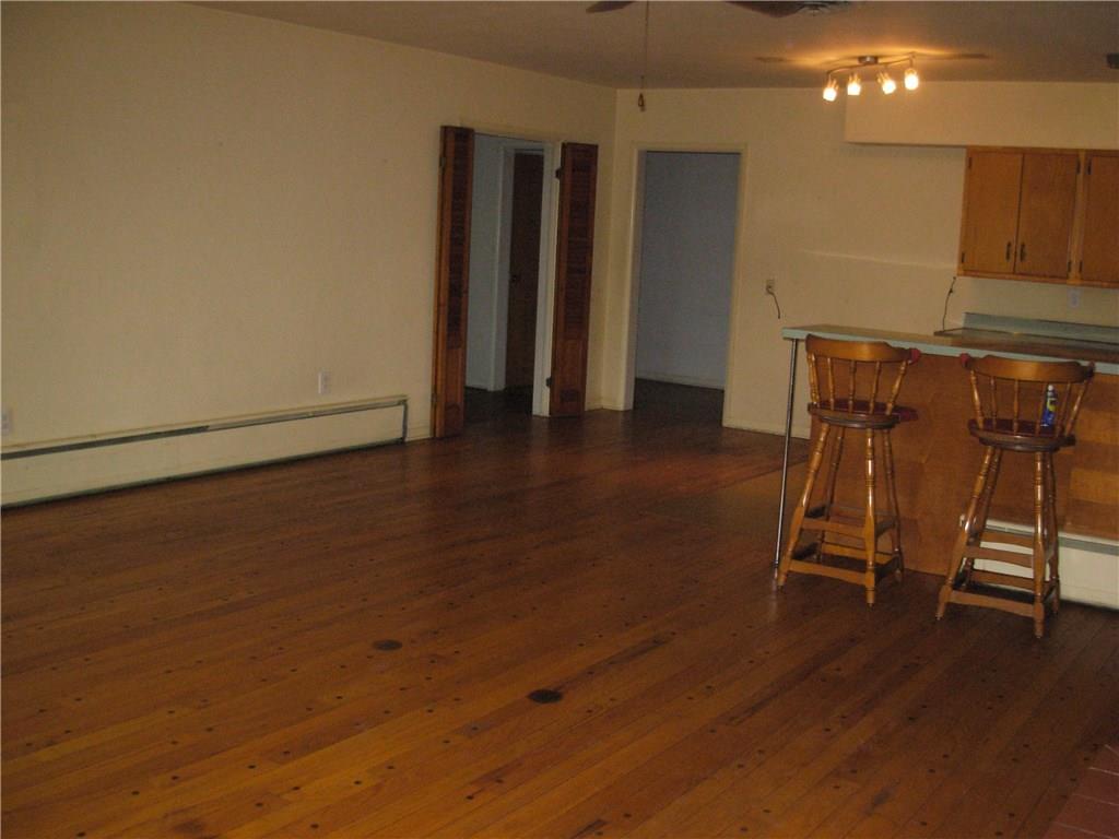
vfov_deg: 37.7
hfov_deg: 49.0
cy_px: 420
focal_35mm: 38
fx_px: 1228
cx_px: 560
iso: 400
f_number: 2.9
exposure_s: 1/161
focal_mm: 6.3
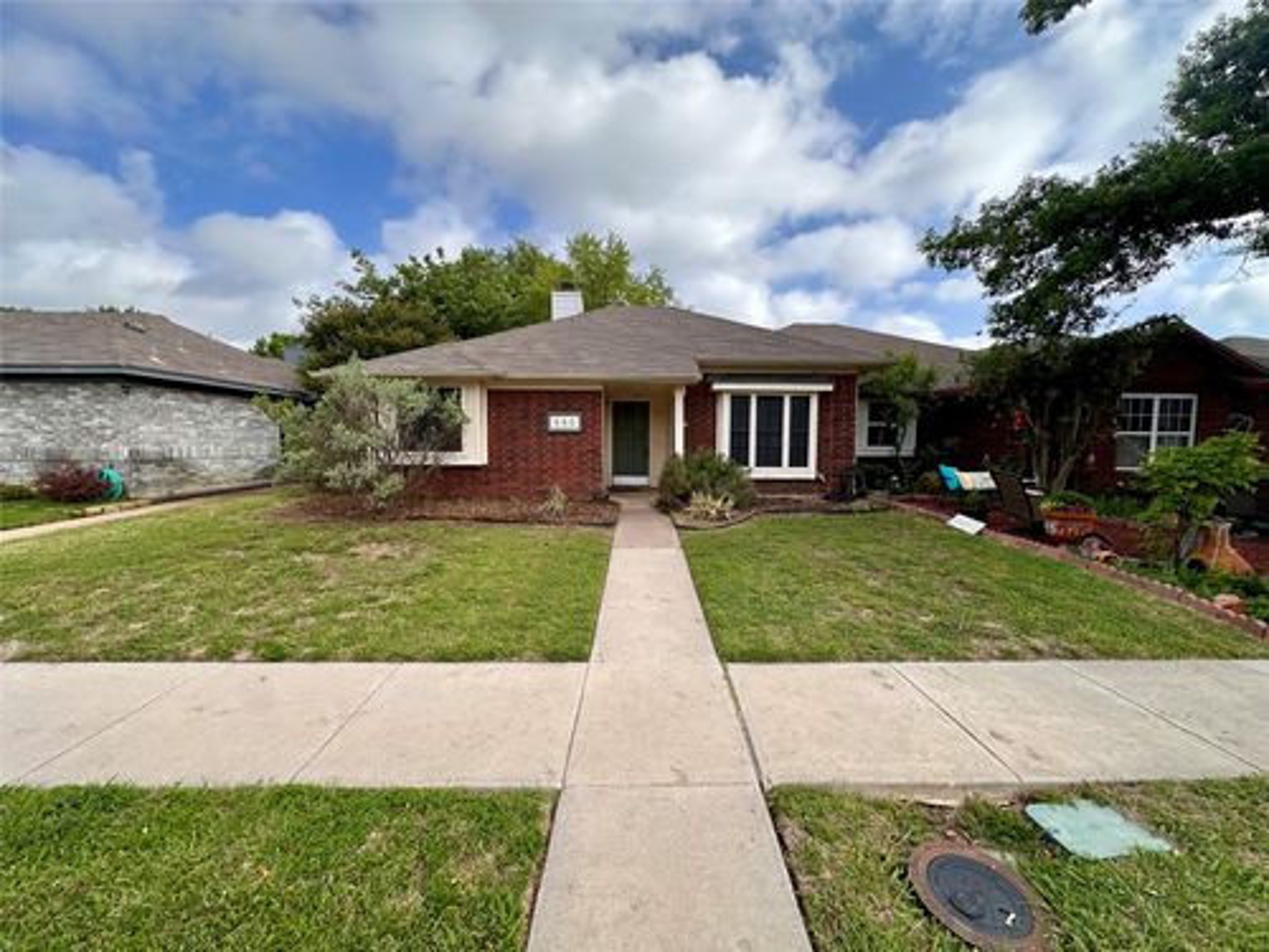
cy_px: 476
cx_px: 634
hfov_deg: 102.1
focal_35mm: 14
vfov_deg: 85.7
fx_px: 513
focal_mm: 2.22
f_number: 2.2
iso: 40
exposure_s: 1/640
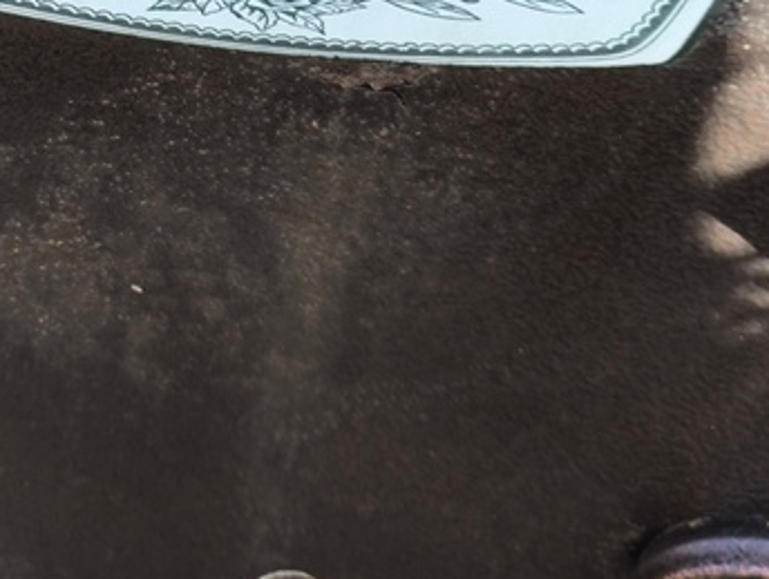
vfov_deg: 12.6
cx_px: 173
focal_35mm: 116
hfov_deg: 16.8
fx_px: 2581
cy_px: -42
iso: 50
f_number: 1.7
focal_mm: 4.71
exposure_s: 1/100
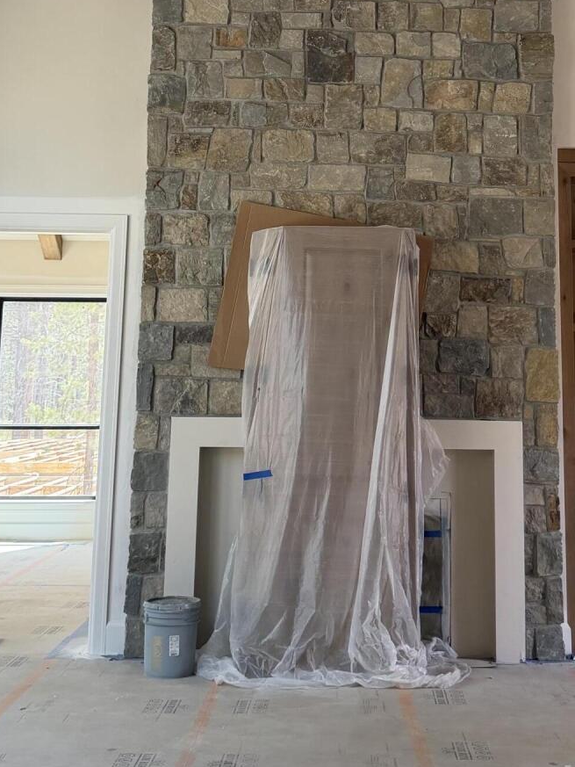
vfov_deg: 34.2
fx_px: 1218
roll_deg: -0.4
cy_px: 192
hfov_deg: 26.5
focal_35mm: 55
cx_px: 370
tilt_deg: +8.4
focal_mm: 6.76
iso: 160
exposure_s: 1/225
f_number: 1.78
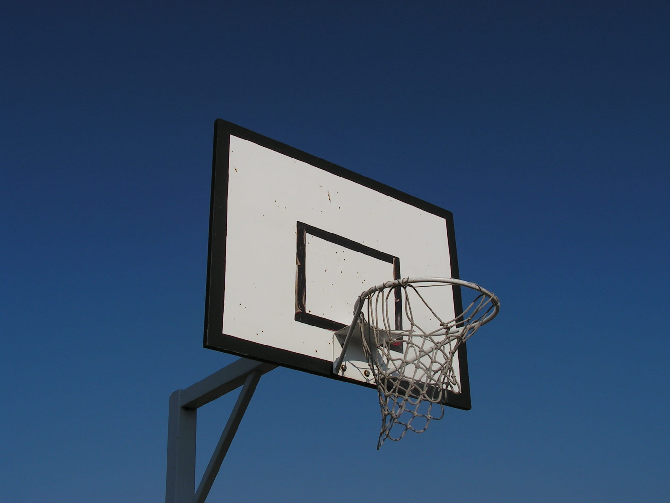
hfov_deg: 42.9
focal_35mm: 44
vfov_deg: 32.9
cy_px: 252
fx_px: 852
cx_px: 335
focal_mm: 7.4
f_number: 4.8
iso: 64
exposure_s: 1/1600
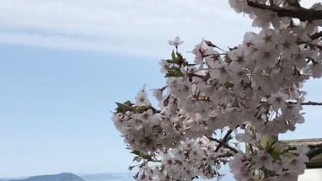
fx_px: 555
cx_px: 128
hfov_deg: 32.2
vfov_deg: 17.9
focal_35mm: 65
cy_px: 197
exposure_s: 1/2817
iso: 20
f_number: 1.8
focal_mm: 3.99
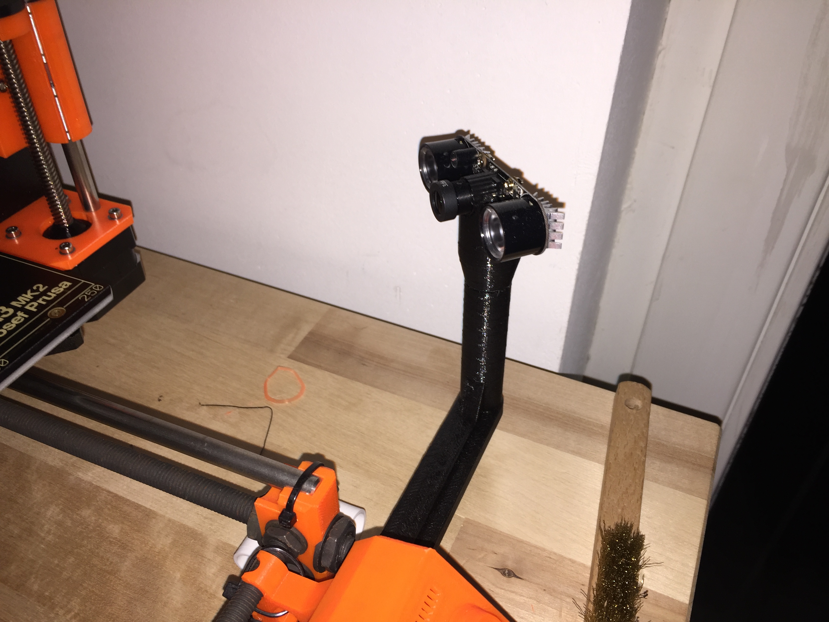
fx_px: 695
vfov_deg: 48.2
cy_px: 311
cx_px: 414
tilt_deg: -38.9
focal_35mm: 29
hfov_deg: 61.7
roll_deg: -1.8
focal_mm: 4.15
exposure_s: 1/53
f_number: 2.2
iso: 32
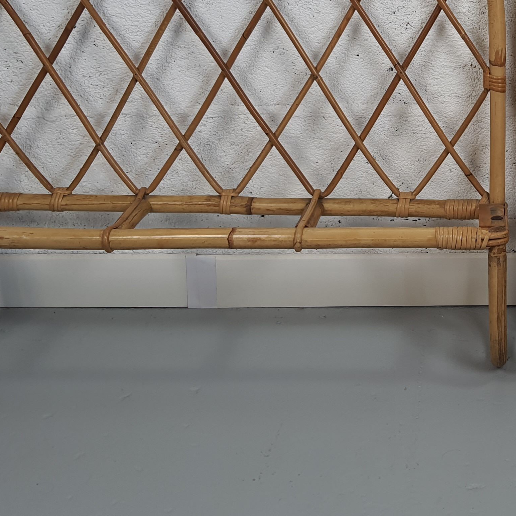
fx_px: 1012
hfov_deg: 26.9
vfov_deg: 27.9
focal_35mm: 60
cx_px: 522
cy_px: 93
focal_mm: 4.32
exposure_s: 1/120
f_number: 1.7
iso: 64
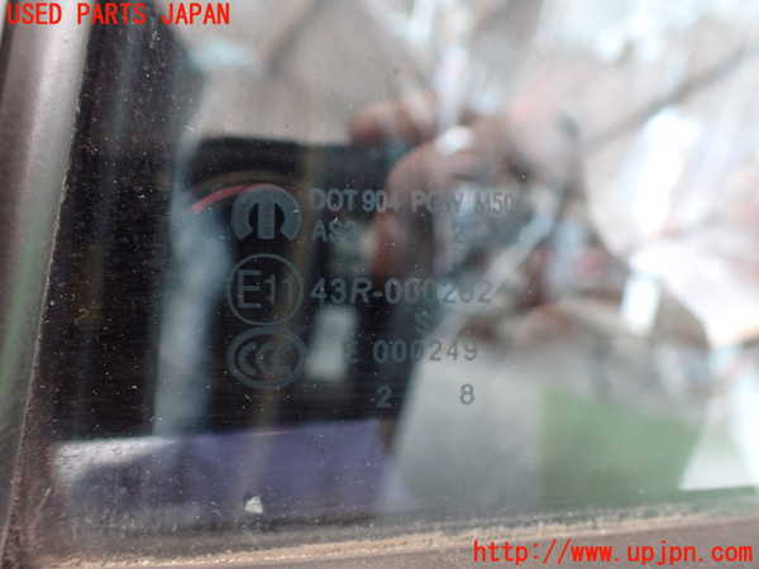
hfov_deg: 60.0
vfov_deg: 46.8
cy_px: 284
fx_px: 658
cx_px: 380
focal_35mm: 30
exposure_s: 1/40
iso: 800
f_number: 2.3
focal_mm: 5.4
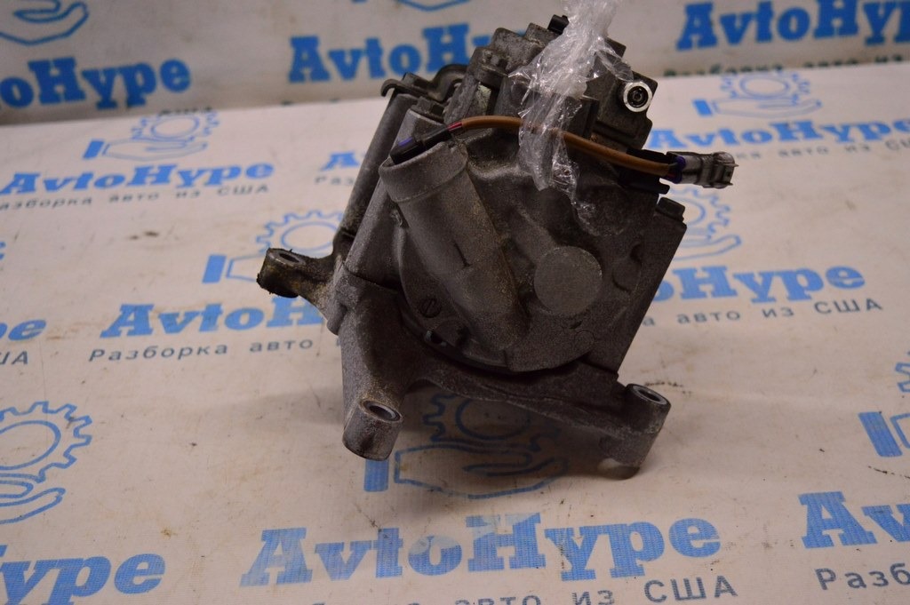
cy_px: 302
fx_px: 1099
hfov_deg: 45.0
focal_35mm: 44
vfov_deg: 30.8
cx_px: 455
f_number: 4.2
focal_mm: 29
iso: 1600
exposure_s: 1/400
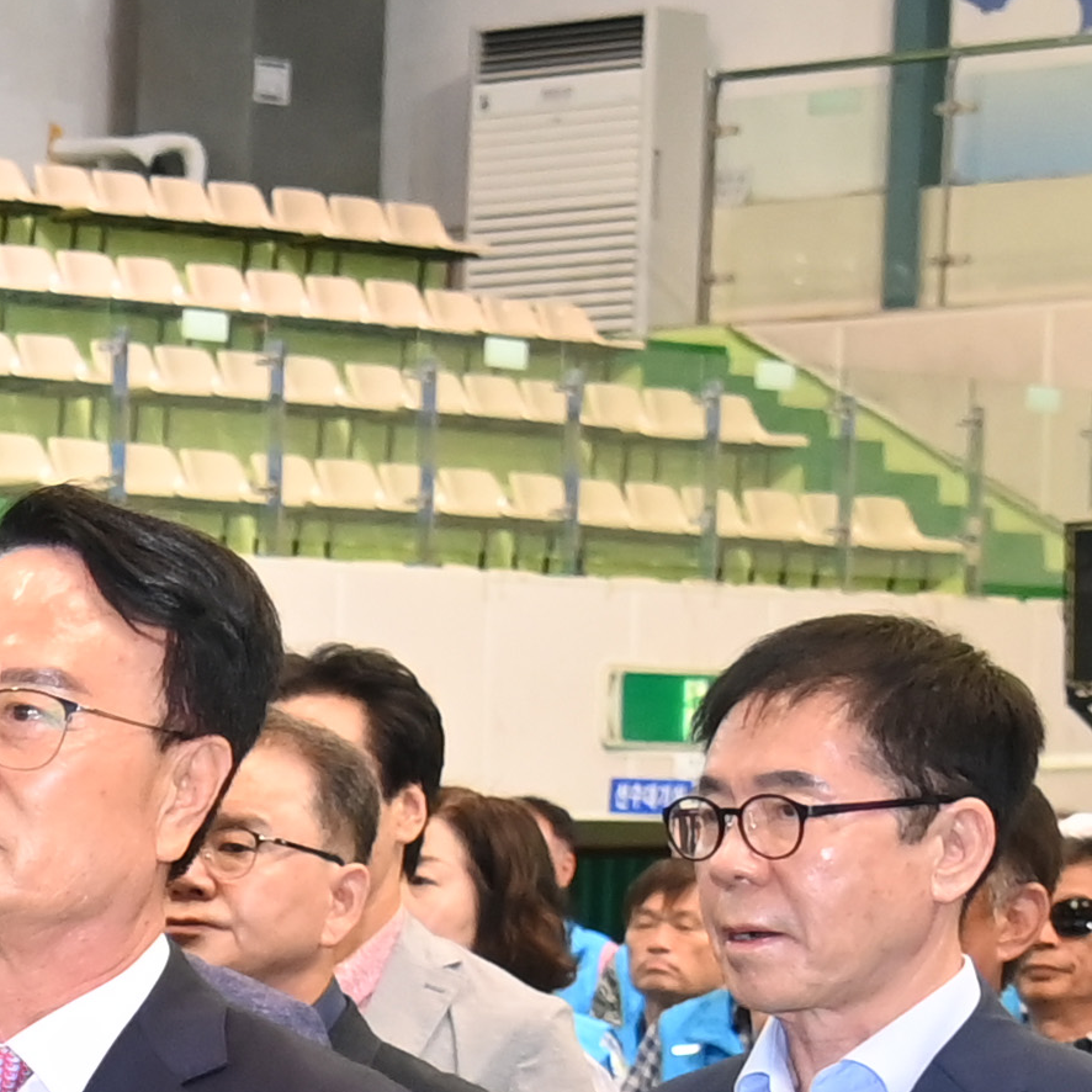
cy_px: 1544
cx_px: -1846
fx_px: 7245
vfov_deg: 8.5
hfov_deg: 7.8
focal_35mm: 203
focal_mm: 38
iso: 2500
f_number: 6.3
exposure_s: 1/250
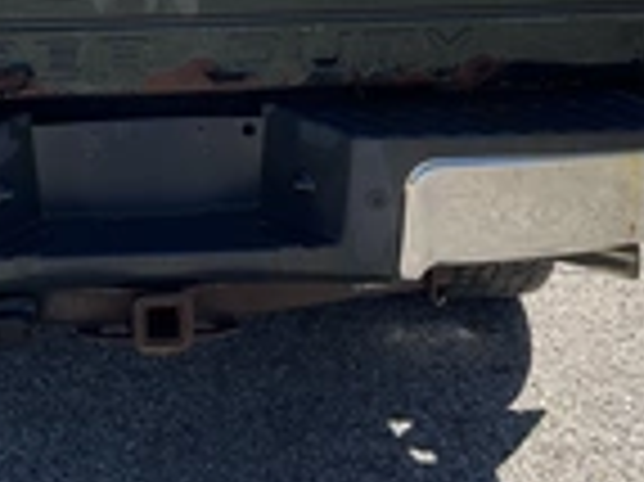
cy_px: -50
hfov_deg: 23.7
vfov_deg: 17.6
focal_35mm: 81
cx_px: 108
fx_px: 1506
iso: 25
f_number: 1.8
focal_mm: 3
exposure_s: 1/1168
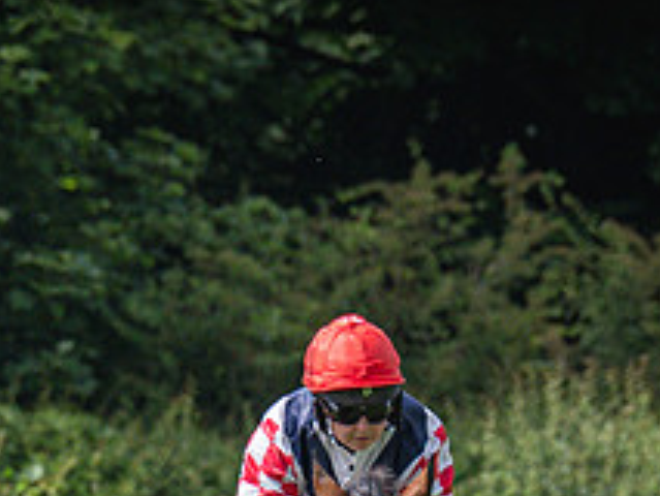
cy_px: 666
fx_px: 25506
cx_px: -33
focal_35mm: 1337
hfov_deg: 1.5
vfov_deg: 1.1
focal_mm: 200
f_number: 4
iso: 400
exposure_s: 1/3200
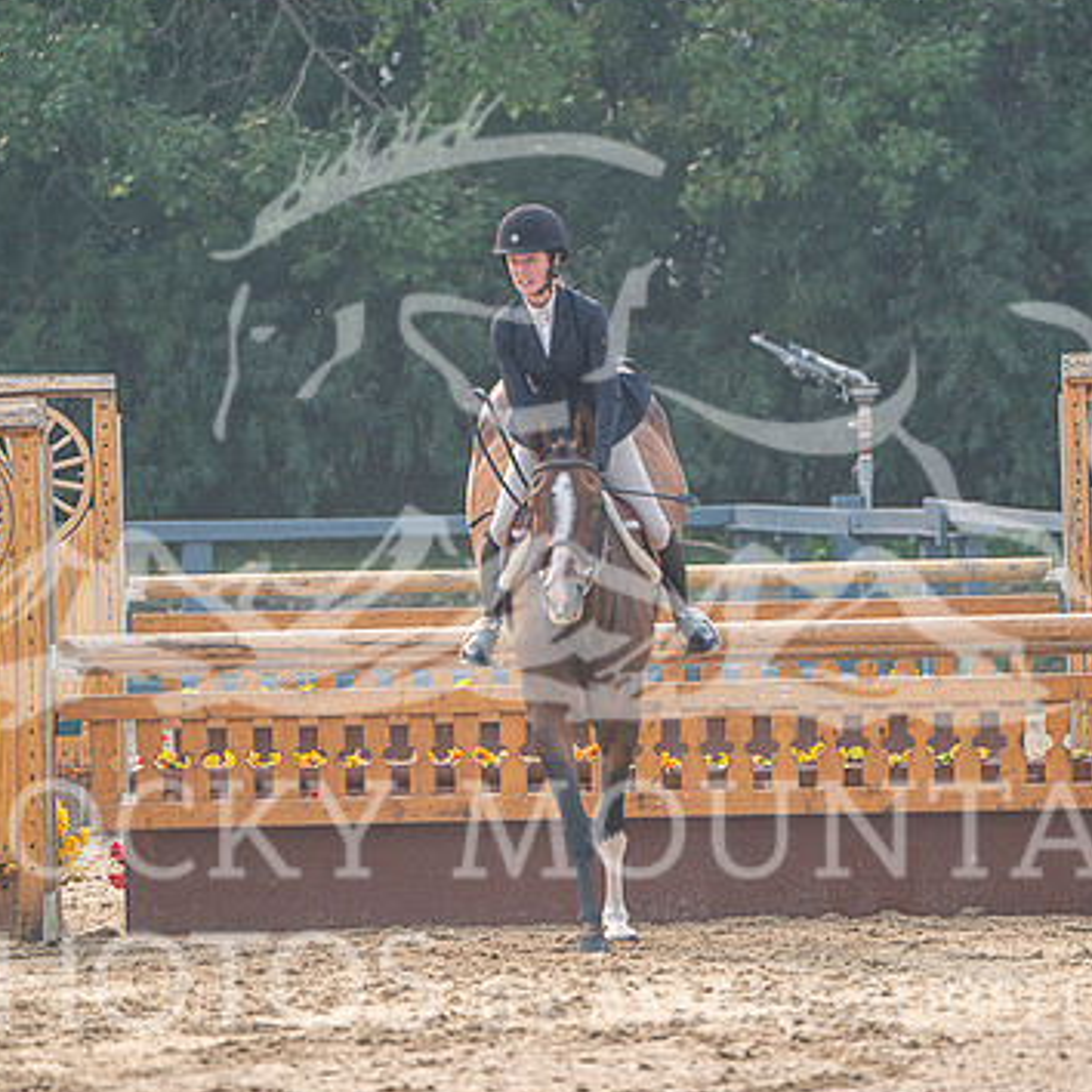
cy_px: 551
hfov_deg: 3.1
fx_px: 19880
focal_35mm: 557
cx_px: 608
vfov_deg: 3.1
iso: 500
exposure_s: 1/640
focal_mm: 400
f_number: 5.6
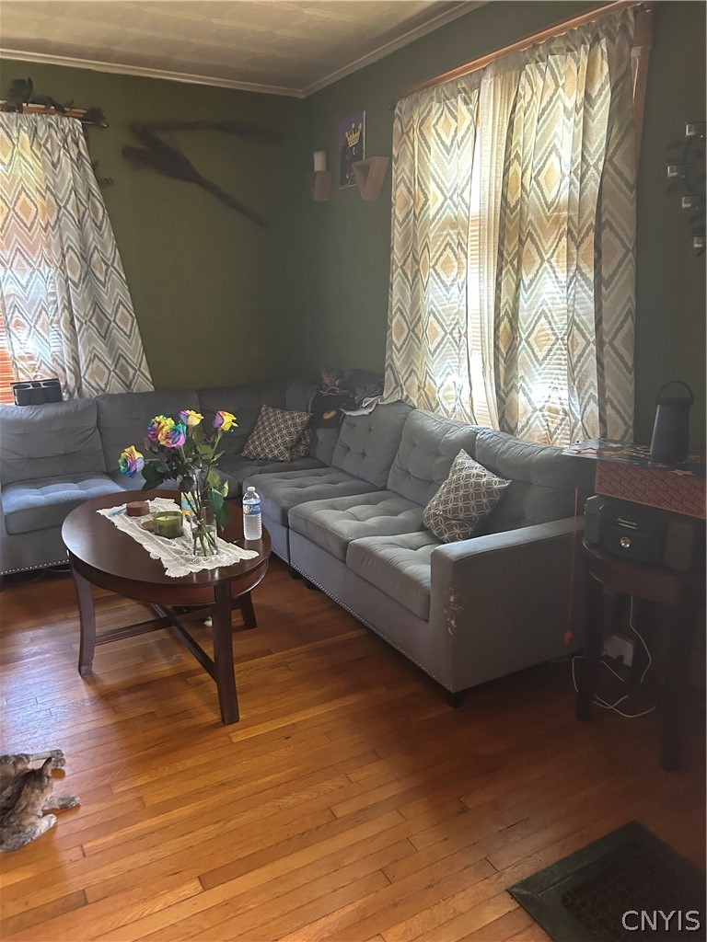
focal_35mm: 26
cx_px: 354
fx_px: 708
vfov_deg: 67.3
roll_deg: +0.1
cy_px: 471
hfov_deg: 53.1
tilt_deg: -14.6
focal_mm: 5.7
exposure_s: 1/40
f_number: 1.5
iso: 400
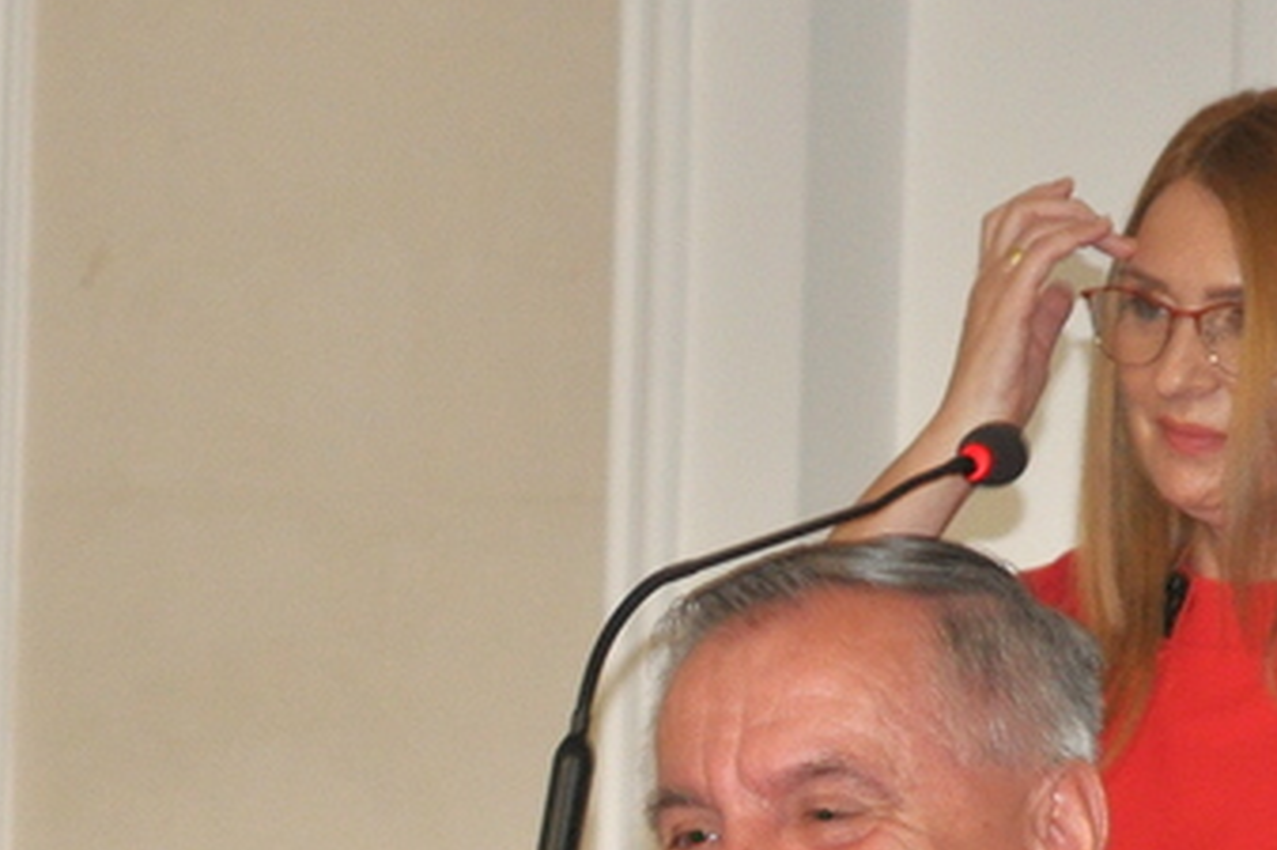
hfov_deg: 7.0
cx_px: -257
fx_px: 10380
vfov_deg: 4.7
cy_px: 1279
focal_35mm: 293
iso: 800
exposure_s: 1/60
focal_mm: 55
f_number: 4.5
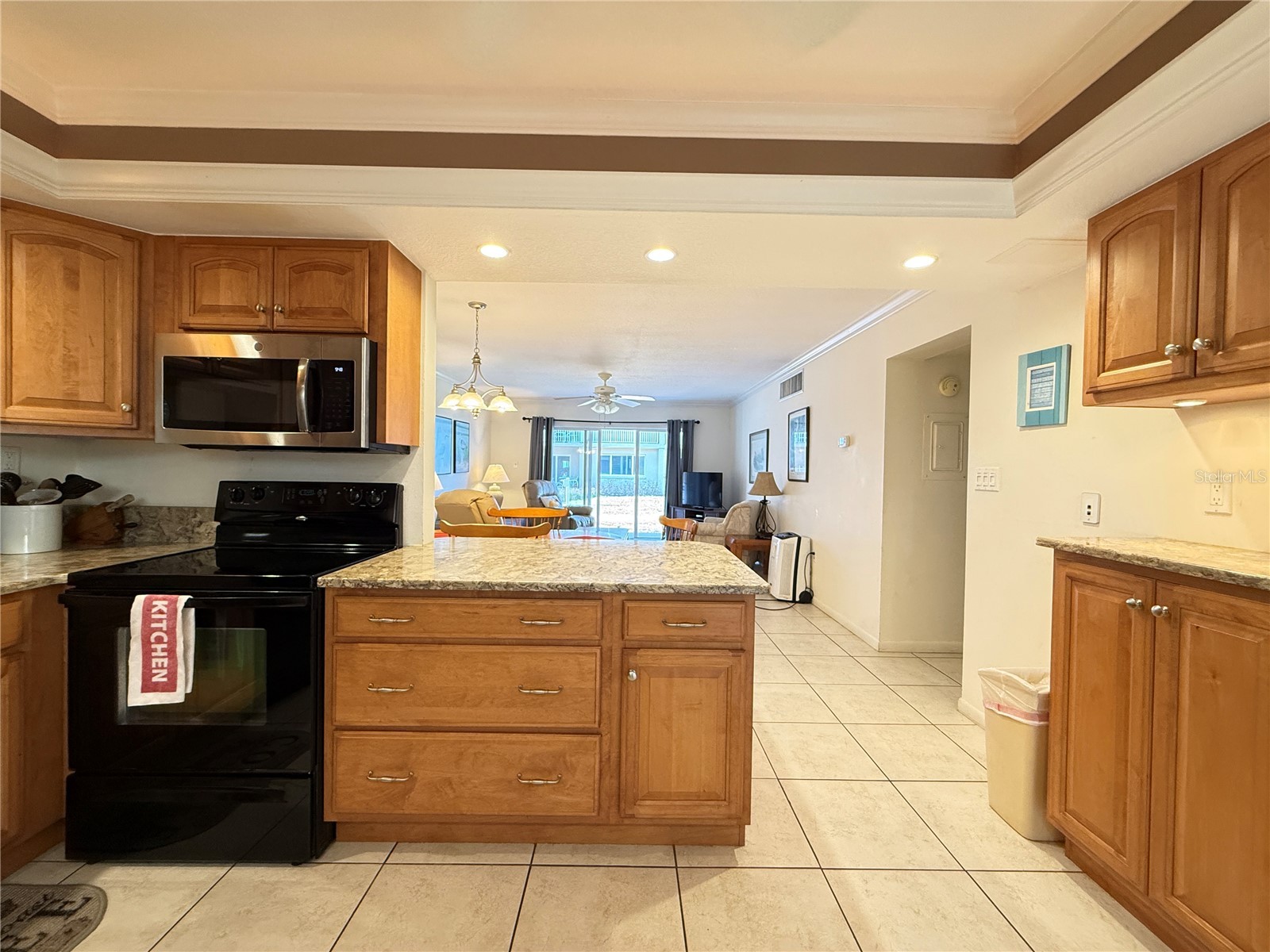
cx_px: 635
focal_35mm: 14
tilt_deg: -0.8
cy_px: 476
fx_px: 514
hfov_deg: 102.1
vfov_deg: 85.7
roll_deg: -1.7
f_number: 2.2
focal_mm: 2.22
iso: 400
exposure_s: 1/60
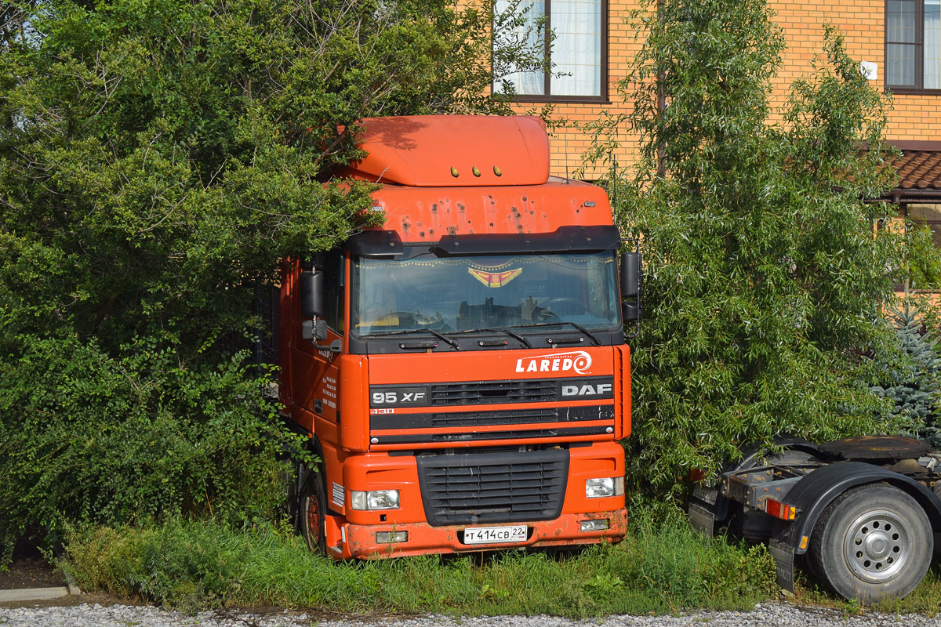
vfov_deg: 16.6
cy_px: 314
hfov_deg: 24.6
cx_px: 470
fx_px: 2156
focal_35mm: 82
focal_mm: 55
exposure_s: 1/640
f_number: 6.3
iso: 200
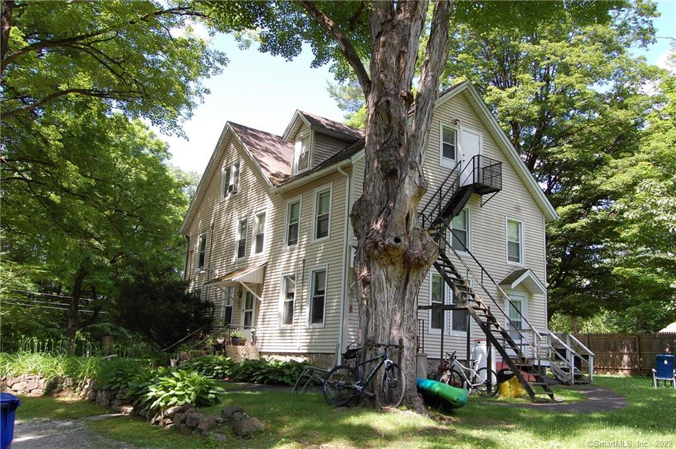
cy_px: 224
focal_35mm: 33
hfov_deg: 57.3
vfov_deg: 39.9
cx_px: 338
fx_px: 619
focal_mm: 22
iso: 400
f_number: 9
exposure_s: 1/160
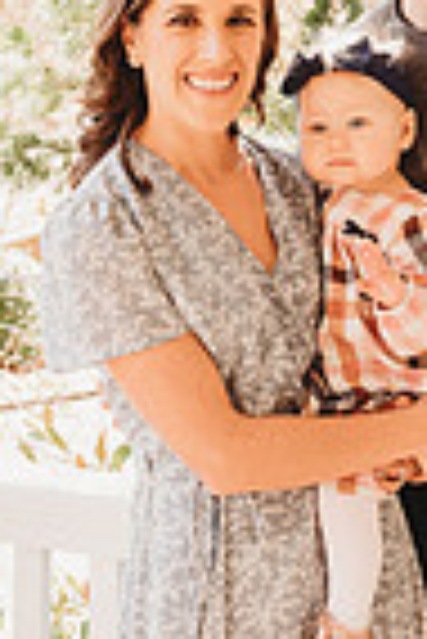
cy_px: 90
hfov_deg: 17.8
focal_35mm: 76
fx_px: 1349
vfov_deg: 25.9
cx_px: 360
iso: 400
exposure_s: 1/200
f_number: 4.5
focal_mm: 24
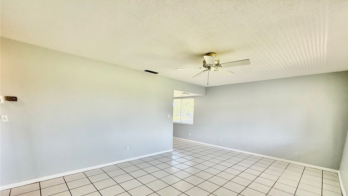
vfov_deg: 64.7
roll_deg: -1.7
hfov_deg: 99.3
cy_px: 136
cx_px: 182
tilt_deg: -8.6
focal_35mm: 16
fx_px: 148
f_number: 2.2
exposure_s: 1/120
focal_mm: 2.22
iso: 80
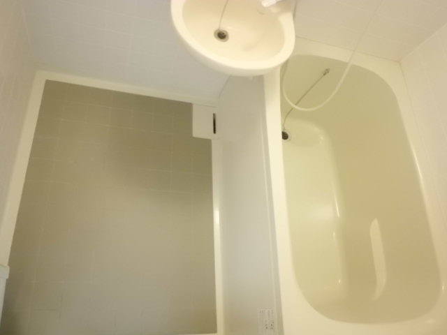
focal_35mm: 26
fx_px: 336
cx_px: 224
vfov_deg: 53.1
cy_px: 168
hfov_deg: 67.3
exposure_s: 1/20
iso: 800
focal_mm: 4.7
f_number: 2.8
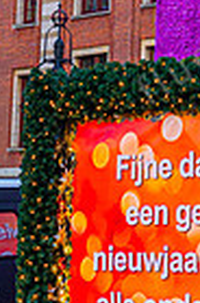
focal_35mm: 146
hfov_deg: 9.1
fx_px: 1223
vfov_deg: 13.8
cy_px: -24
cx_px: 317
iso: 800
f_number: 5
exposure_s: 1/500
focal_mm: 30
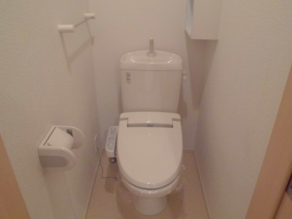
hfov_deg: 61.7
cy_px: 110
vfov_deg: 48.2
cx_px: 146
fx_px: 245
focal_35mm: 29
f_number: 3.7
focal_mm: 5.3
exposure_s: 1/25
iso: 800
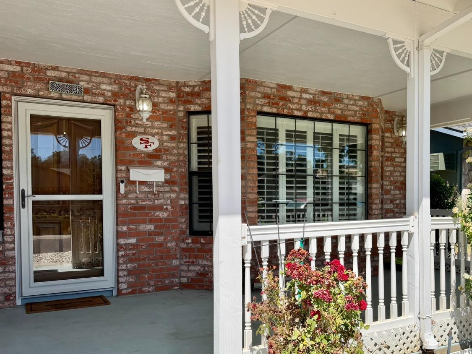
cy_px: 209
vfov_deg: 44.0
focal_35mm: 32
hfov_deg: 56.1
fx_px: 436
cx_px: 296
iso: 80
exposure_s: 1/3953
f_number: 1.78
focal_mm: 6.76
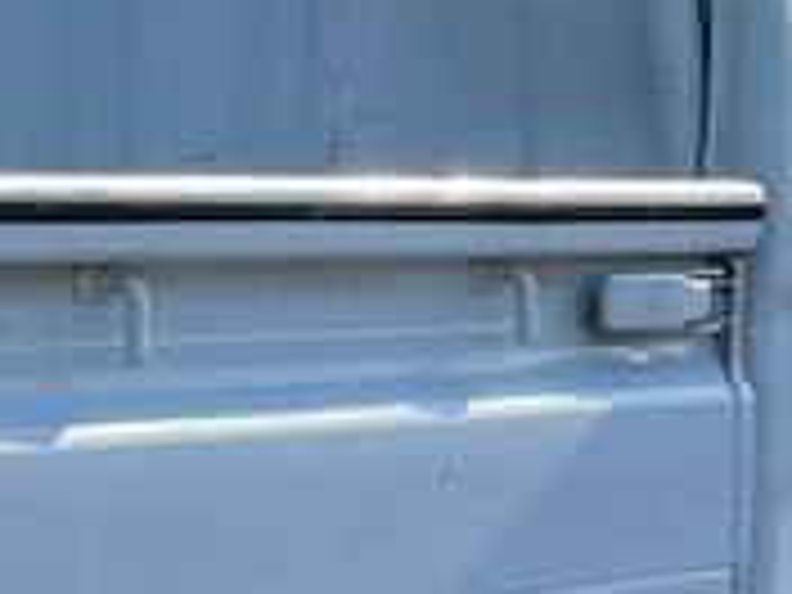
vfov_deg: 8.0
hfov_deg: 9.9
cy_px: 886
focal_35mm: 182
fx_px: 4164
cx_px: -900
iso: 32
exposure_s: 1/2049
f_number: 1.6
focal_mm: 5.1
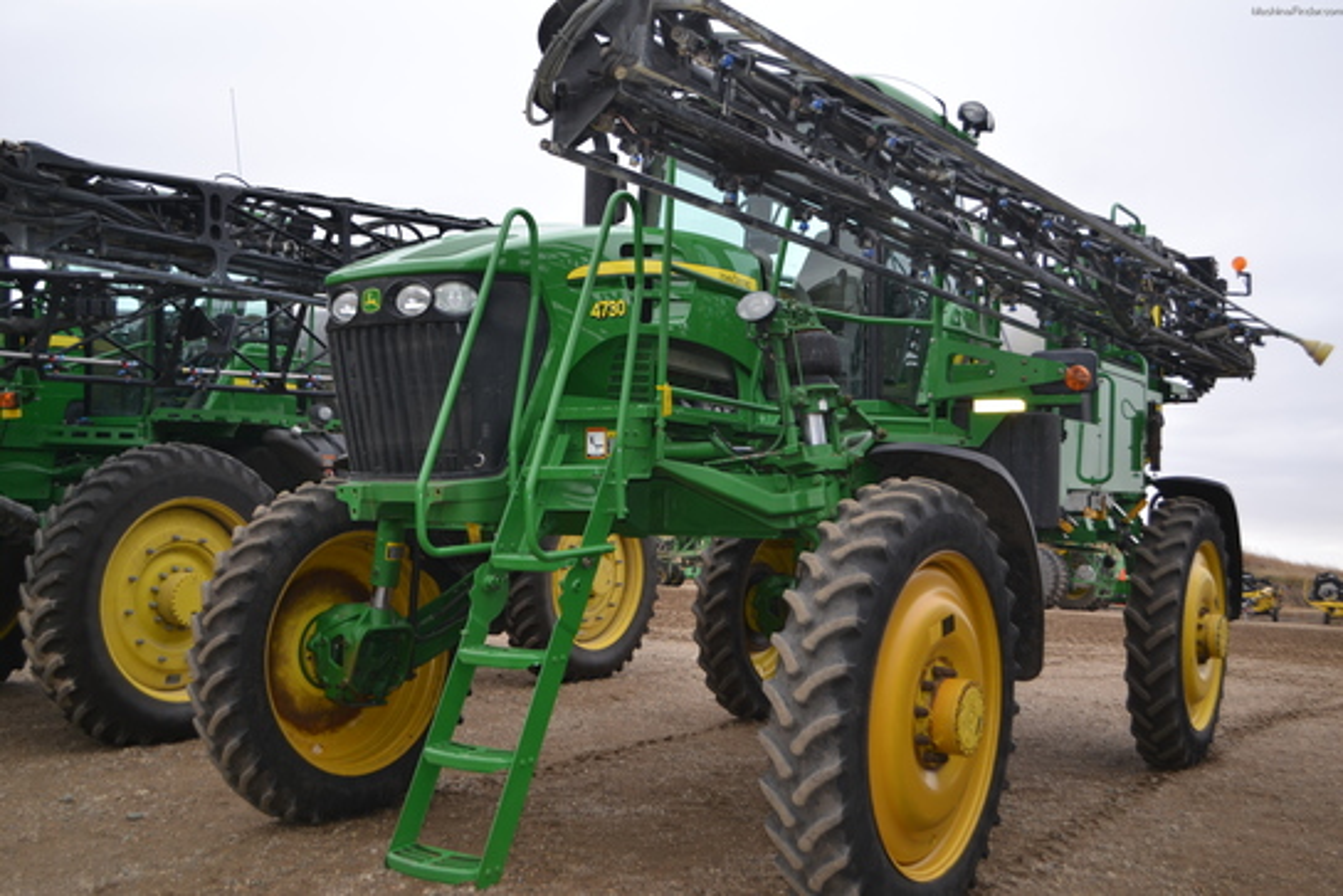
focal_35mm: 36
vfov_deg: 36.9
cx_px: 672
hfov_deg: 53.1
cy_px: 448
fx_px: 1343
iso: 100
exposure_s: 1/160
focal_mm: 24
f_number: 4
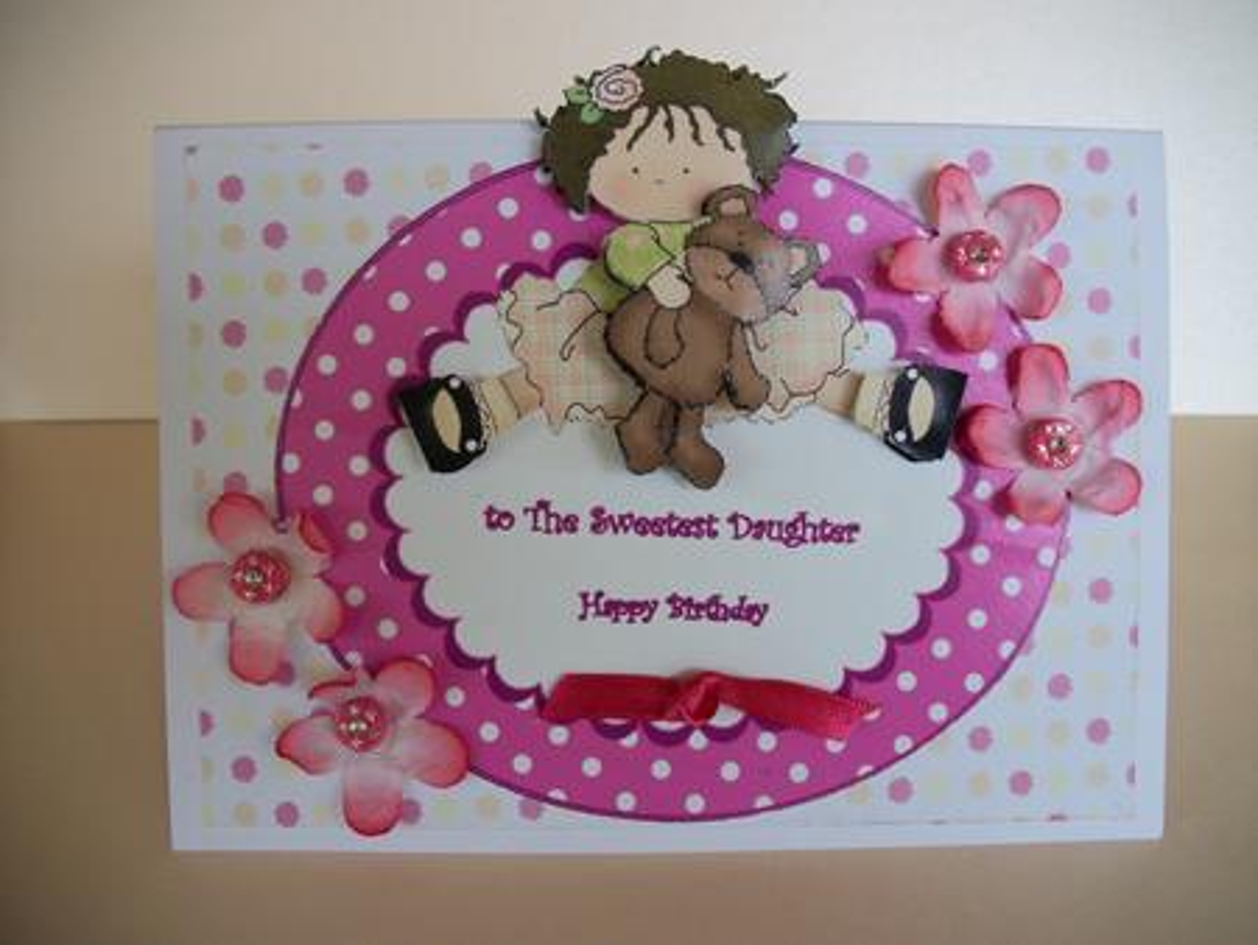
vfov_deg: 44.2
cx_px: 629
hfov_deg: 56.8
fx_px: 1164
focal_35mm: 32
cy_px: 472
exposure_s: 1/50
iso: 80
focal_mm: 5.7
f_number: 2.9
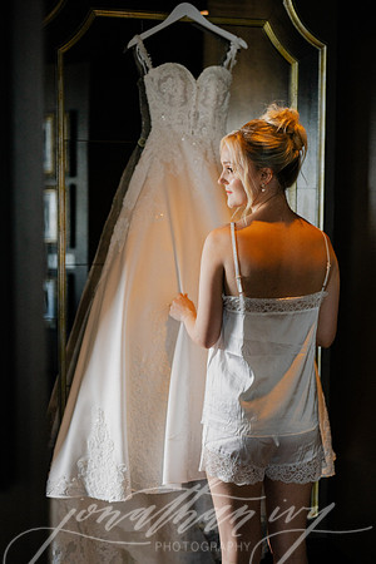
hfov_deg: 27.0
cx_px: 188
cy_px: 282
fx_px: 783
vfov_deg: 39.6
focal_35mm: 50
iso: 320
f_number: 2.8
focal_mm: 50
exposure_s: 1/125
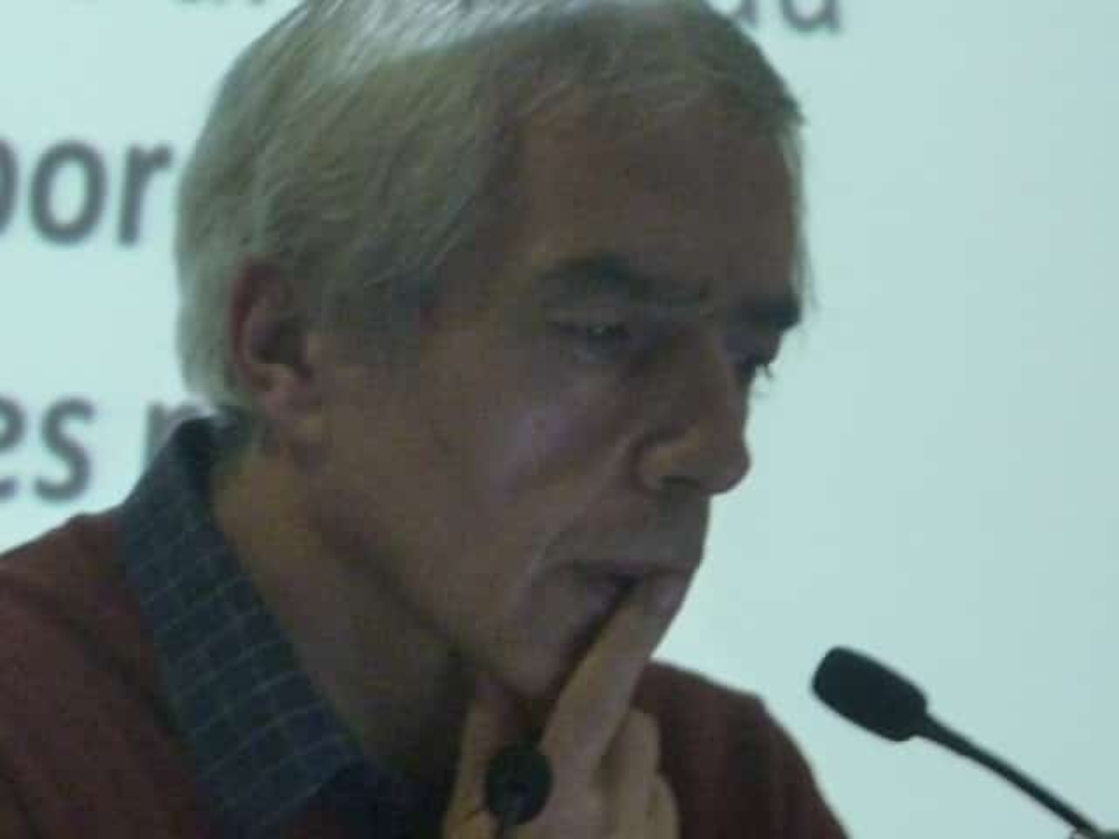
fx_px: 14094
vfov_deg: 3.4
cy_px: 420
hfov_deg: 4.5
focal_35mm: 436
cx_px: 560
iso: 800
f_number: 4.7
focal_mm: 39.7
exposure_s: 1/25
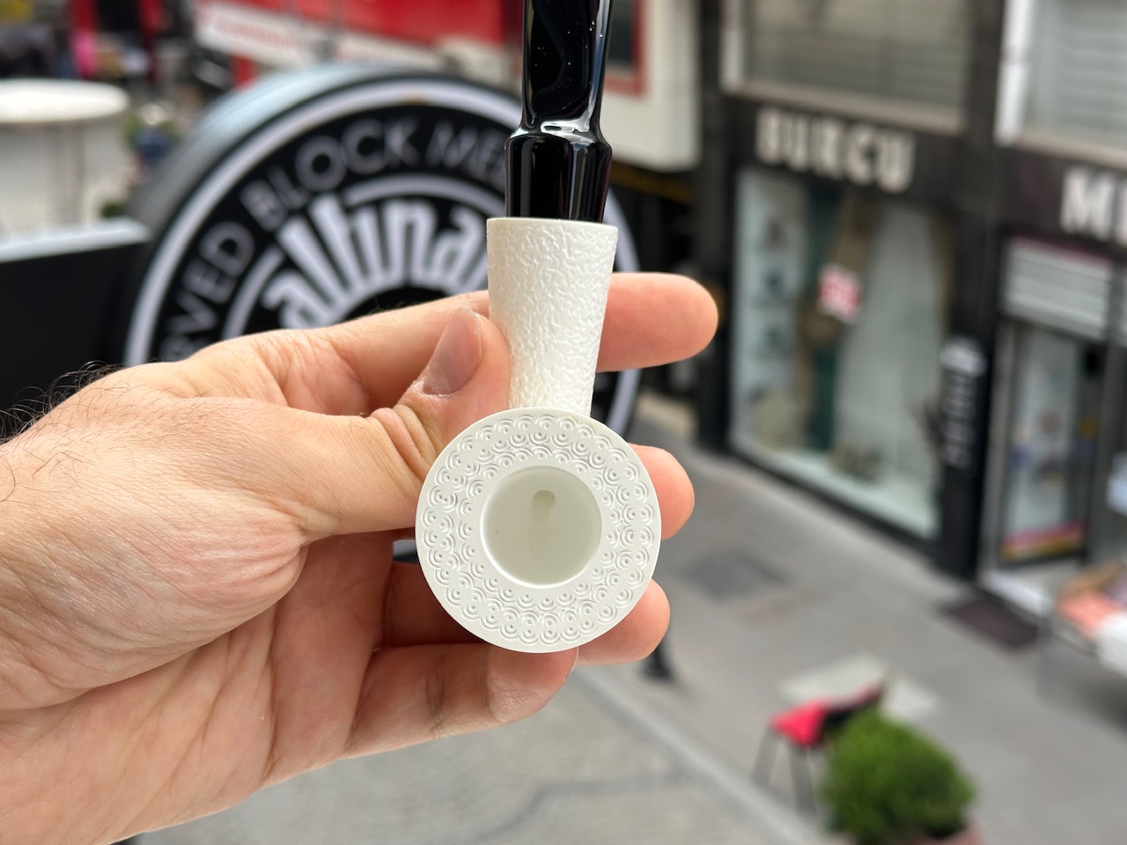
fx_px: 1563
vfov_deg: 30.3
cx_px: 564
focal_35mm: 48
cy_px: 422
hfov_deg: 39.7
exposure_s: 1/830
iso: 64
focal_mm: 6.86
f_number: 1.78
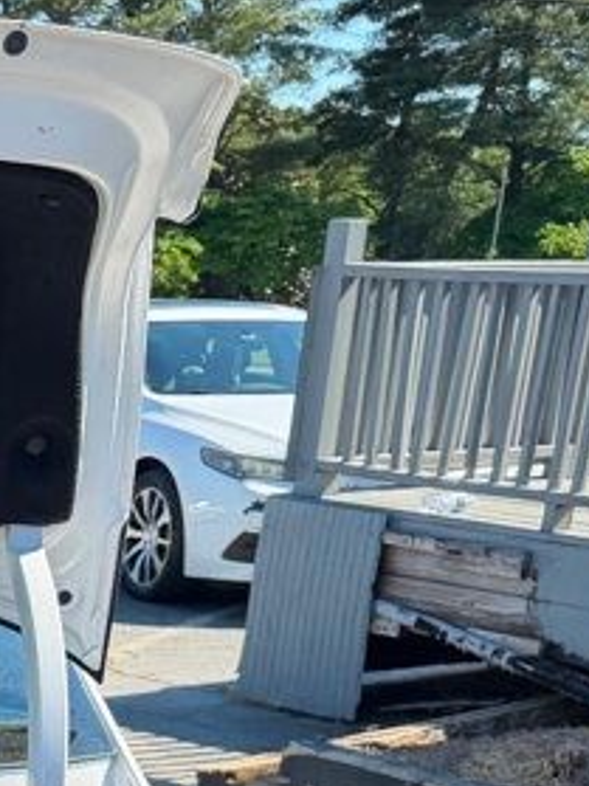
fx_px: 1998
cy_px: 938
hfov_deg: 14.3
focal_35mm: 88
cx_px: -544
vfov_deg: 20.8
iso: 100
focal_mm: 6.76
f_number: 1.78
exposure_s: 1/2053
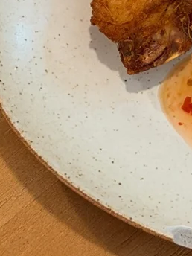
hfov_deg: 7.2
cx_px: 336
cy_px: -134
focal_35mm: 201
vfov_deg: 9.6
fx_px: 1486
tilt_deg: -62.1
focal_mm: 6.76
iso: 100
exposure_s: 1/93
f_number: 1.78
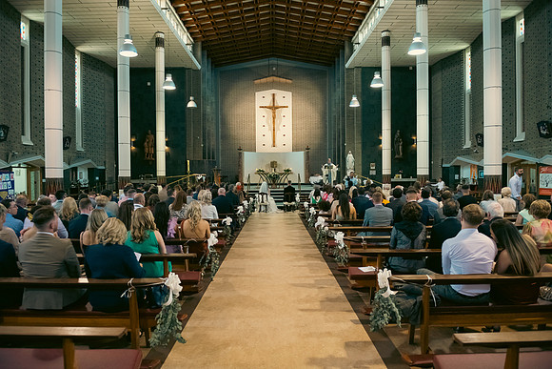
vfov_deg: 53.2
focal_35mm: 24
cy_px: 184
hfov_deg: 73.7
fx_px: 368
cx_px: 276
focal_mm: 24
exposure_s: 1/160
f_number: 3.5
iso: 1000
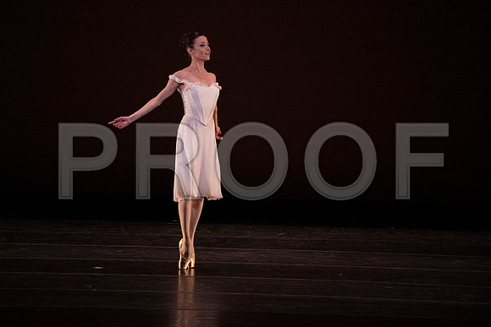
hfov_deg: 5.2
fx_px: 5375
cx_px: 246
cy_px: 164
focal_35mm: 394
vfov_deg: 3.5
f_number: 5.6
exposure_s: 1/400
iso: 20000
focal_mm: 394
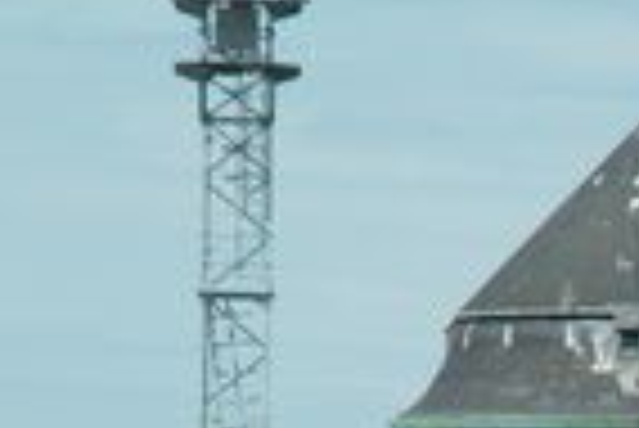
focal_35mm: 775
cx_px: 675
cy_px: 836
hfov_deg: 2.7
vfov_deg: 1.8
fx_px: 13770
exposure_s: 1/213
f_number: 6.3
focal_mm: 36.9
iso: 64
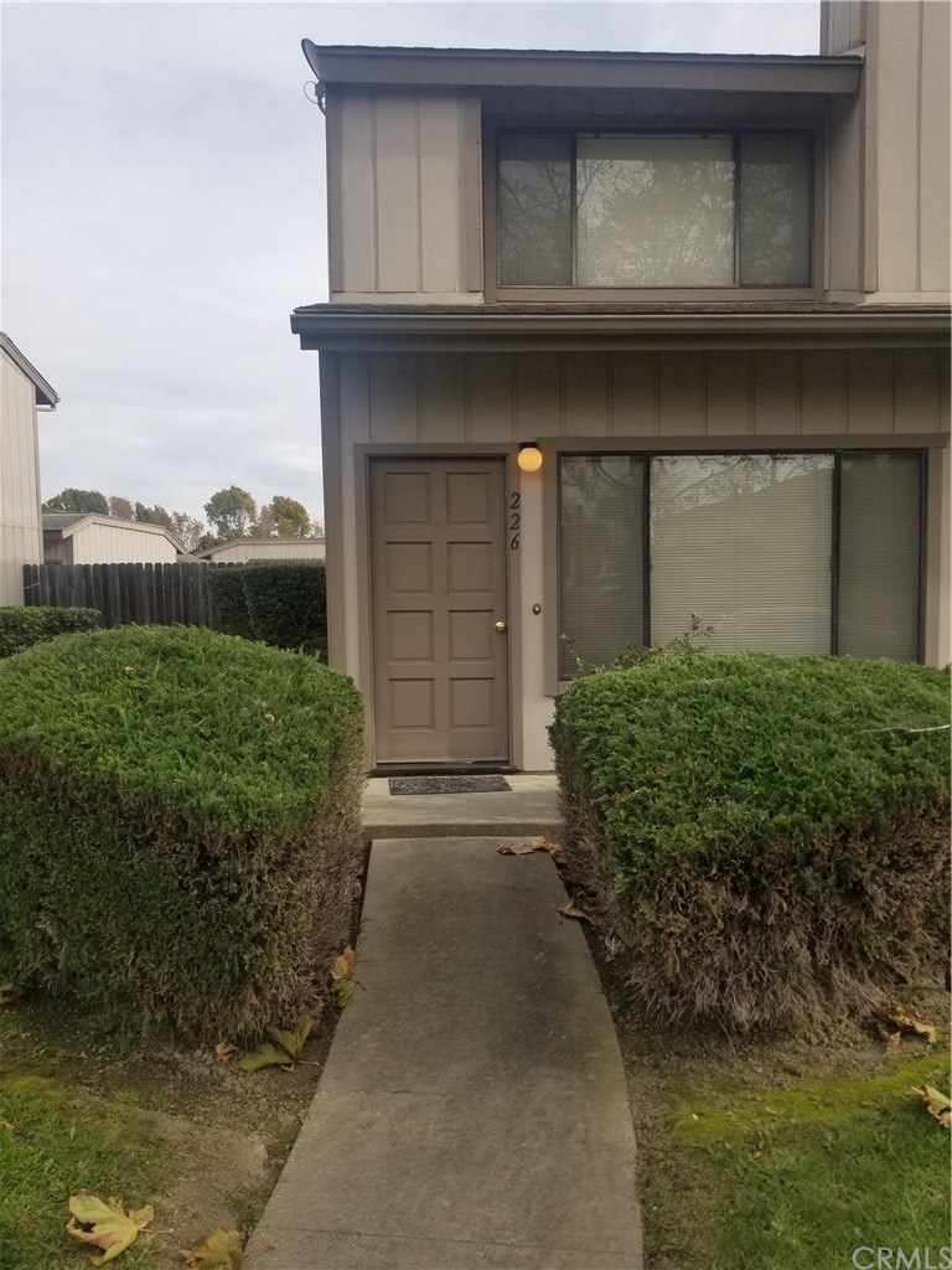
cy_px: 635
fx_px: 953
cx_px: 476
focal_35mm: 26
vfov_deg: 67.3
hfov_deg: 53.1
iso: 50
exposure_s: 1/1600
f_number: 1.7
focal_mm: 4.3
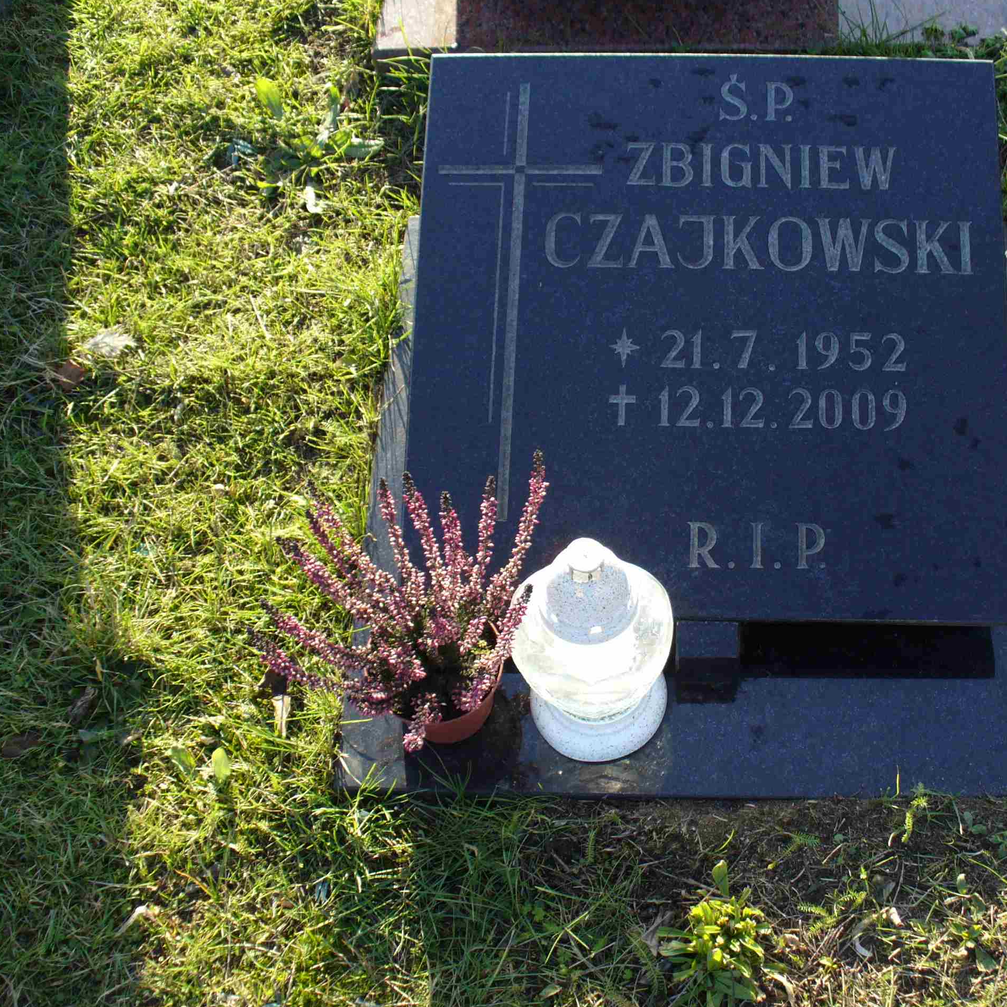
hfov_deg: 37.9
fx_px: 1448
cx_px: 673
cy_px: 504
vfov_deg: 38.3
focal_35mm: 44
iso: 80
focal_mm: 6.1
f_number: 2.8
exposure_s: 1/200
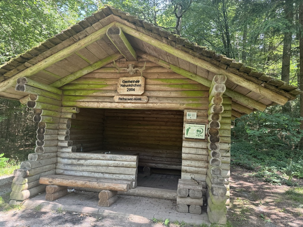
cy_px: 114
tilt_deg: +5.7
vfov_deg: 56.8
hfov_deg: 71.6
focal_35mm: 24
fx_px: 210
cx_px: 152
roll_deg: -2.1
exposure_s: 1/121
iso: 80
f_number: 1.78
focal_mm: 6.76
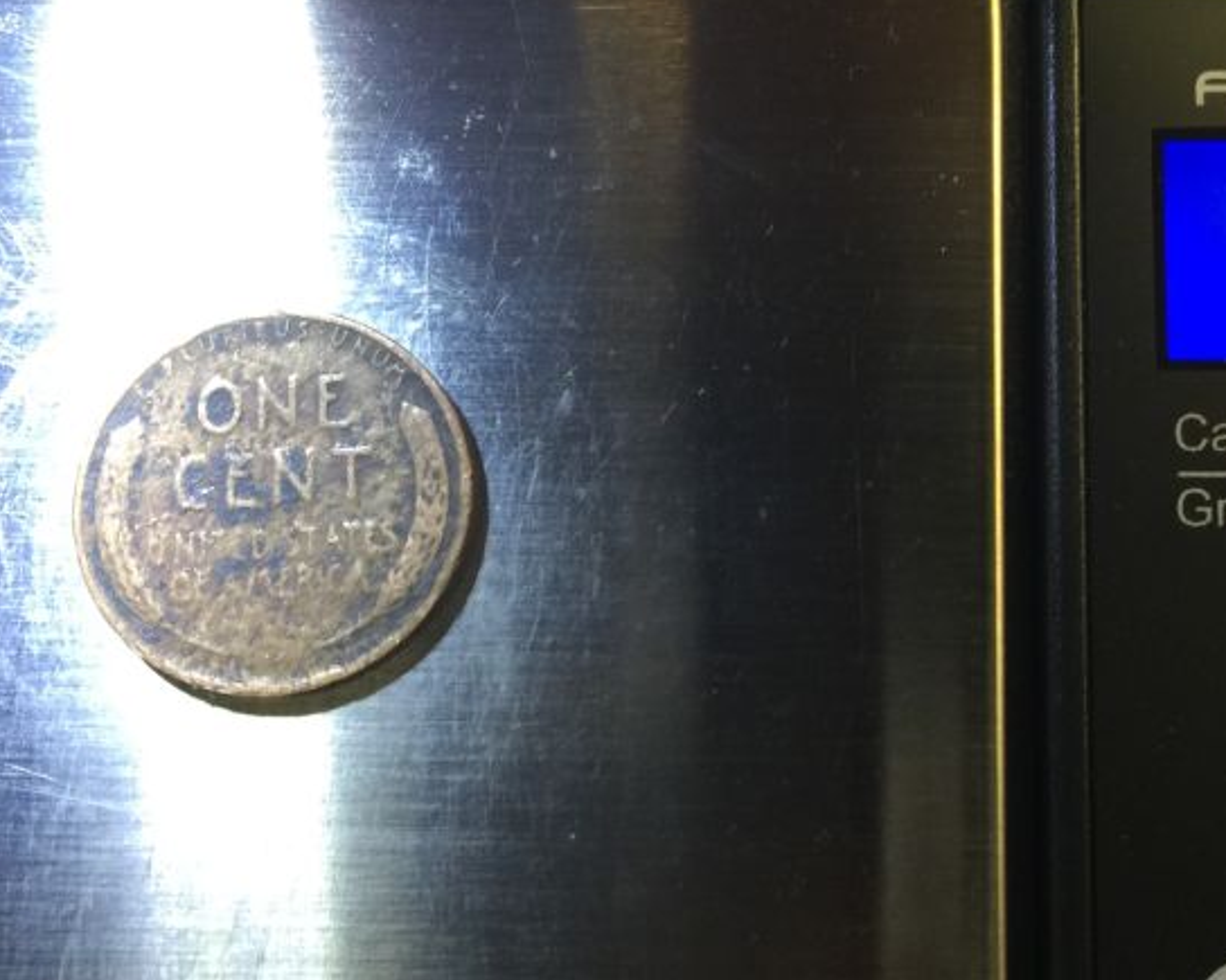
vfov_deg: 29.1
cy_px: 493
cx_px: 908
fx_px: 1886
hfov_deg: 35.3
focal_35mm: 52
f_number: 2.2
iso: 40
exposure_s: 1/15
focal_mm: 4.15
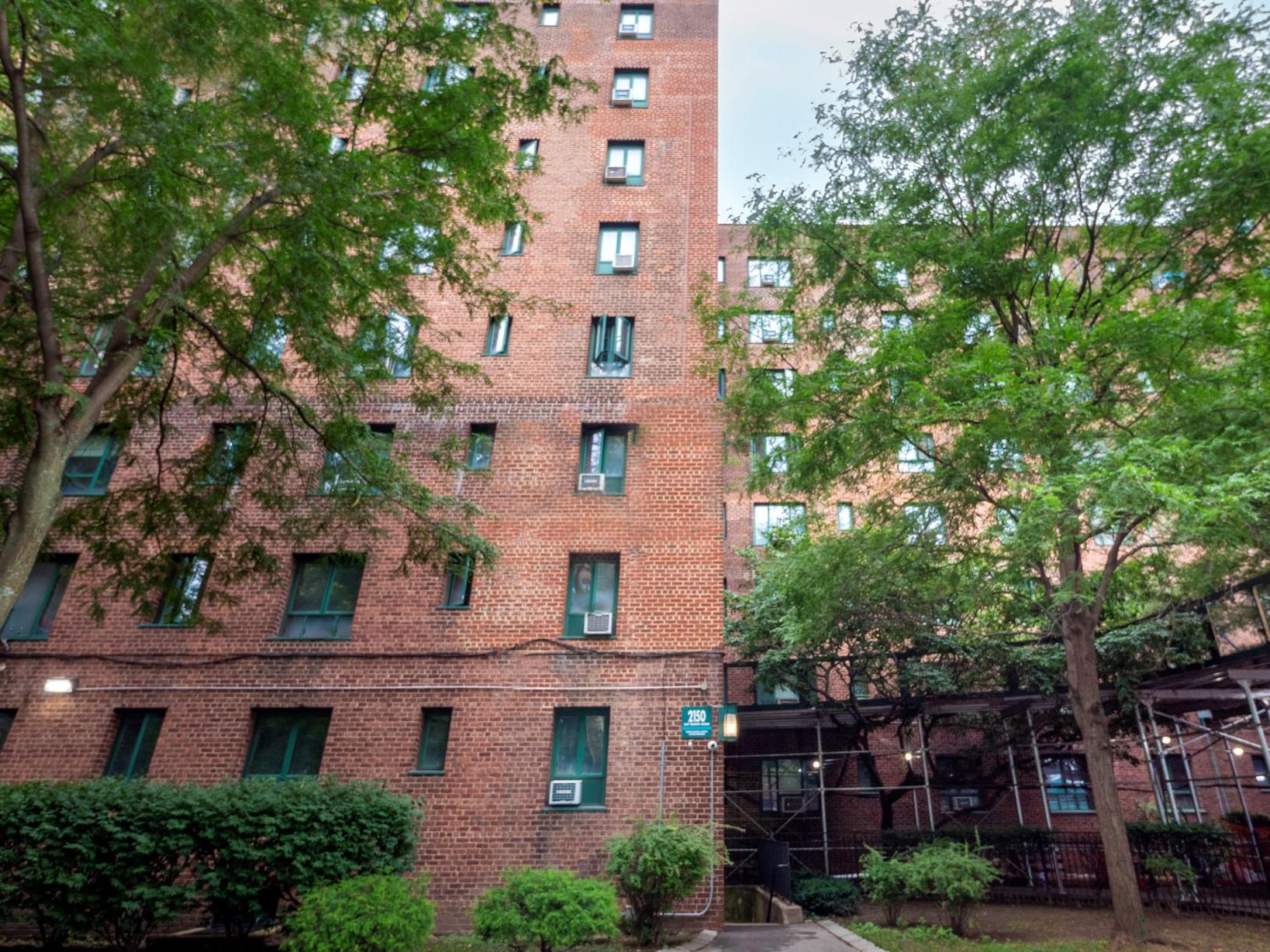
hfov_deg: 81.7
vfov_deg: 66.0
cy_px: 456
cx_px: 659
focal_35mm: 20
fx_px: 734
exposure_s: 1/60
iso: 160
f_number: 5
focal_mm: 8
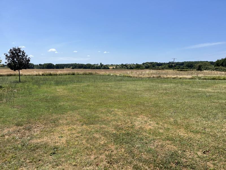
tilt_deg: -8.0
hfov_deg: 67.3
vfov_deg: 53.1
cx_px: 113
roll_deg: +0.9
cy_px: 85
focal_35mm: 26
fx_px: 170
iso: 50
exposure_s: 1/4651
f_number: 1.6
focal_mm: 5.1
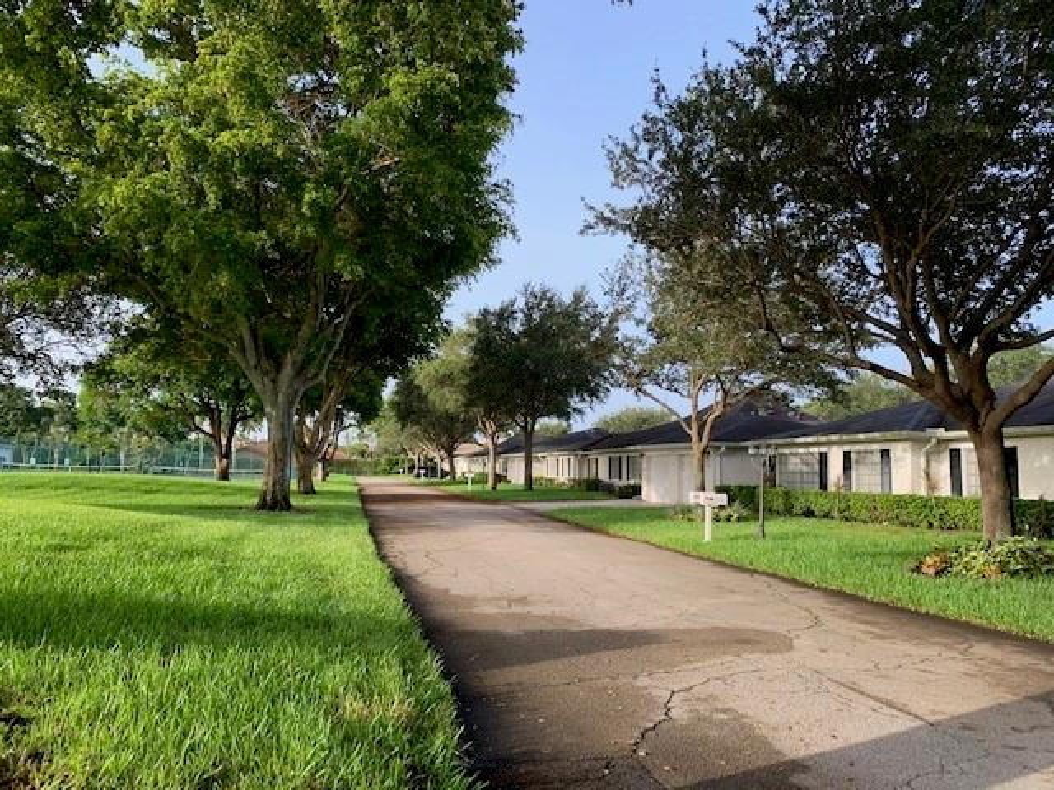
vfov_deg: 53.1
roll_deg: -0.9
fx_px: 792
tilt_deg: +5.2
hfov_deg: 67.3
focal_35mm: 26
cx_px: 527
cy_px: 395
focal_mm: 4.25
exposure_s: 1/397
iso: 25
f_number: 1.8
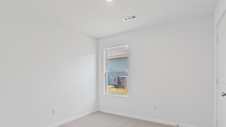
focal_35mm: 20
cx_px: 114
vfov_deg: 55.3
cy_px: 79
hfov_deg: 86.6
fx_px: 120
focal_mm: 12
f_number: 9
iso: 250
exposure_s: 1/8
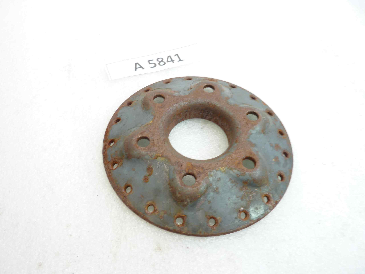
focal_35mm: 25
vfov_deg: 54.9
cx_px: 182
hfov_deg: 69.4
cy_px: 137
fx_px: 264
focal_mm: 4.1
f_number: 3.3
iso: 80
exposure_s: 1/13
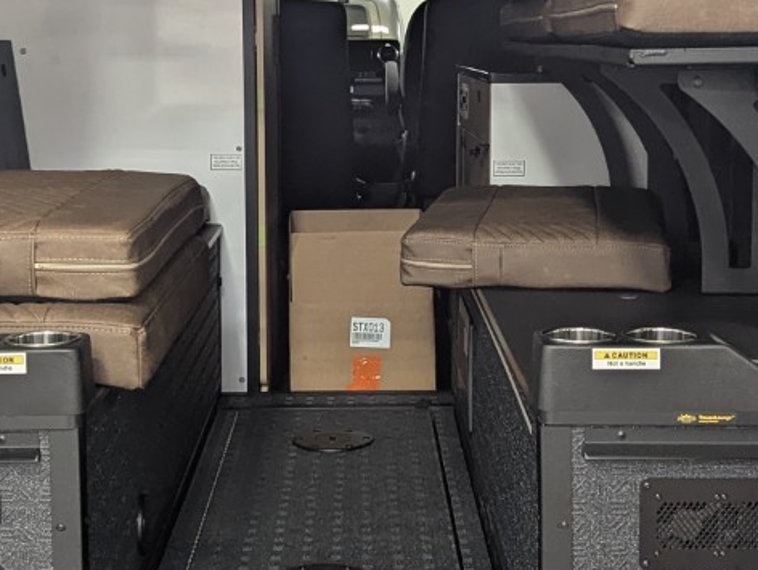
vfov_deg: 20.7
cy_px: 239
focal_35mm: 71
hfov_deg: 27.4
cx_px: 353
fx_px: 1556
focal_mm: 6.81
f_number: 1.85
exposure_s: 1/120
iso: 617
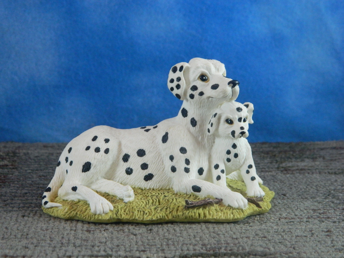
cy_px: 129
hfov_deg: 27.8
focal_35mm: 70
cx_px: 172
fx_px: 696
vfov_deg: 21.0
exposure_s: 1/40
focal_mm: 12.6
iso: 400
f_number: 4
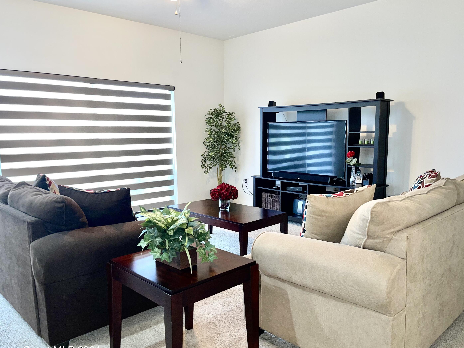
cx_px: 239
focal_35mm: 28
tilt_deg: -8.1
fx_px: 375
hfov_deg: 63.4
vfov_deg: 49.7
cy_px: 180
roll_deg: +0.3
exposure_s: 1/20
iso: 64
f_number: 1.6
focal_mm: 5.1
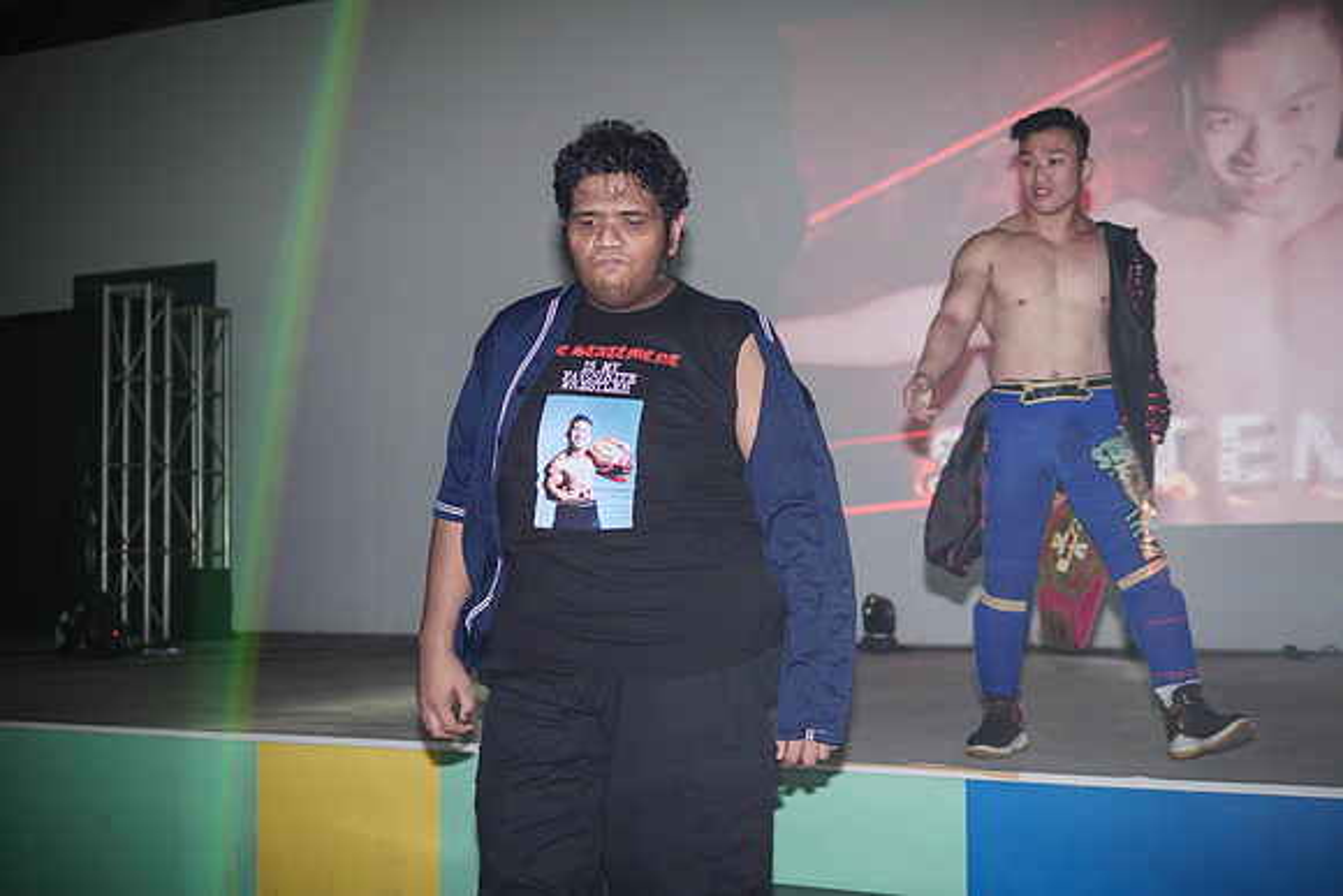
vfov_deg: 25.5
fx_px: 1979
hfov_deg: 37.5
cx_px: 672
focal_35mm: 53
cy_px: 448
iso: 800
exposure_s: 1/125
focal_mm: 25
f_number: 1.8
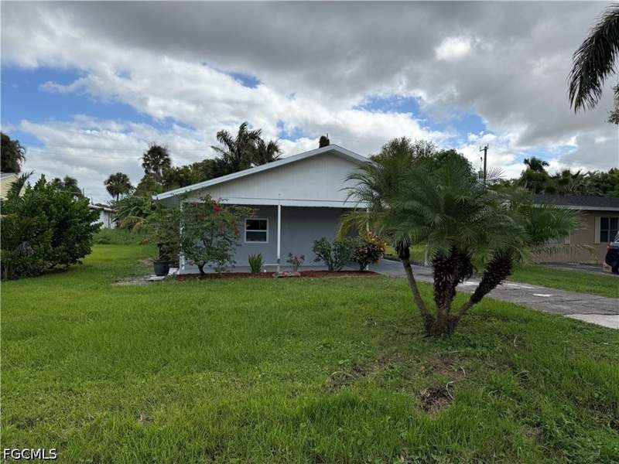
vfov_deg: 56.8
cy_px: 232
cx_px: 310
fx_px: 429
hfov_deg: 71.6
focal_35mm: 24
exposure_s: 1/4673
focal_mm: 6.76
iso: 80
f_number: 1.78
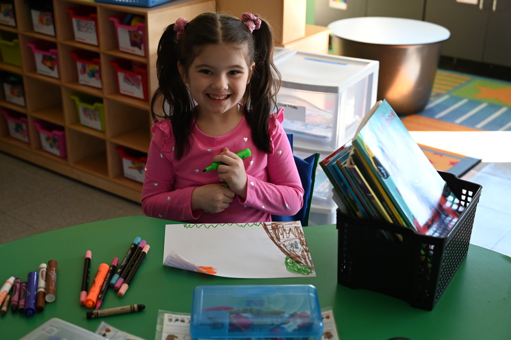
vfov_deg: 27.5
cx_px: 256
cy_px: 170
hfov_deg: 40.4
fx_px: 695
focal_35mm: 49
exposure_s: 1/250
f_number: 4
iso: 2000
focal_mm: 49
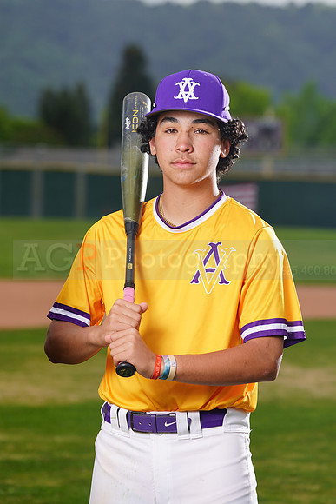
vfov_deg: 10.3
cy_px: 252
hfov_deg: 6.9
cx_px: 168
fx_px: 2798
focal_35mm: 200
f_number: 7.1
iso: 100
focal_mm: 200
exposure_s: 1/250
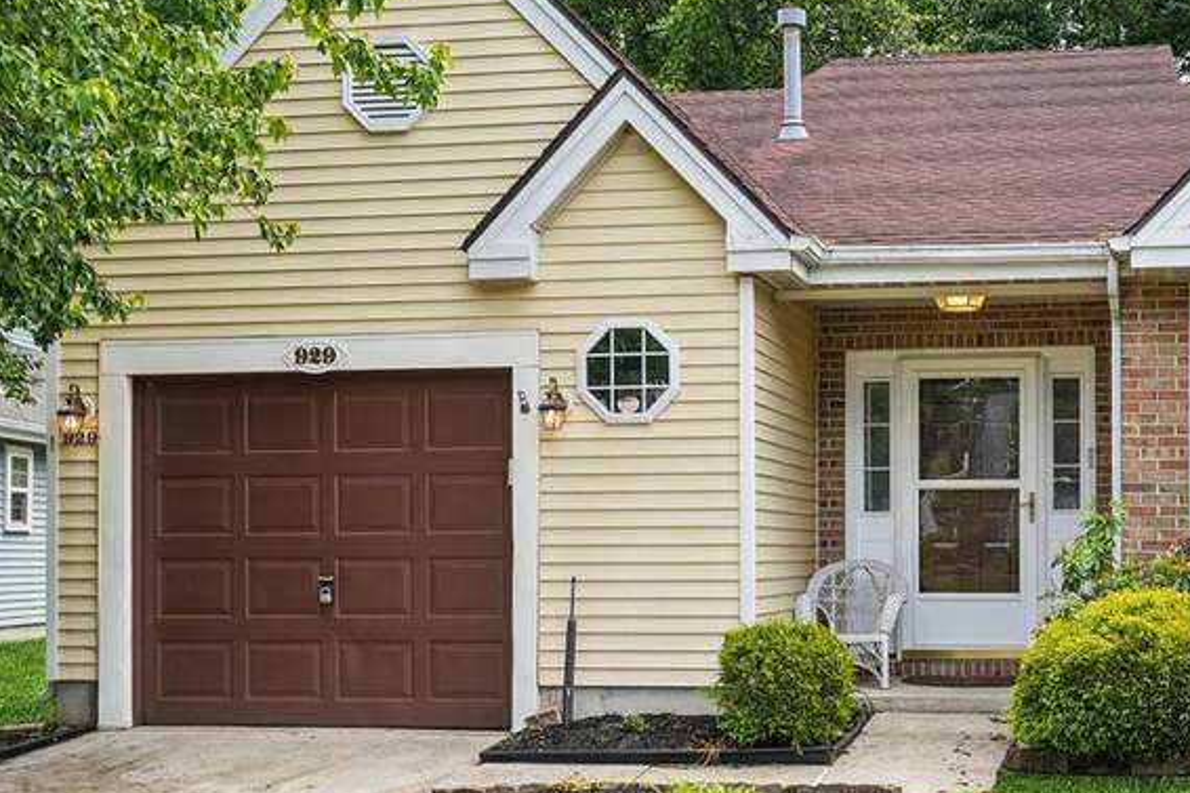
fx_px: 1718
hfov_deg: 37.2
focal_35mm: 52
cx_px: 906
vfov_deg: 26.0
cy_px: 428
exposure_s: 1/160
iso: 160
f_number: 8
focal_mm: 23
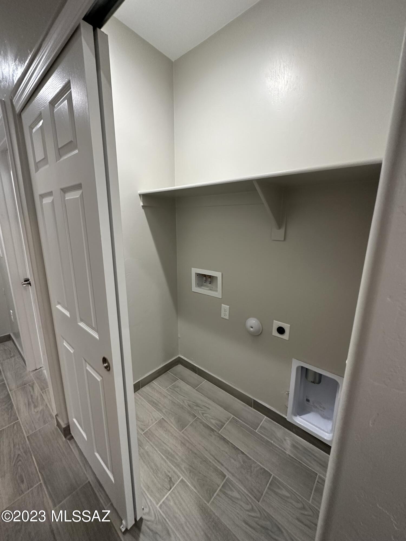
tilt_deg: -12.8
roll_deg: -1.4
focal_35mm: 14
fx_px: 219
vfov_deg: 102.1
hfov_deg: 85.7
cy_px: 270
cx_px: 203
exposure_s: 1/60
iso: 320
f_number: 2.2
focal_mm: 2.22
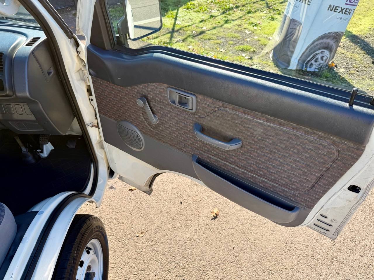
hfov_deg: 71.6
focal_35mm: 24
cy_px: 140
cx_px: 187
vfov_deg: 56.8
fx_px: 259
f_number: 1.78
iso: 80
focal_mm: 6.76
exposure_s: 1/831
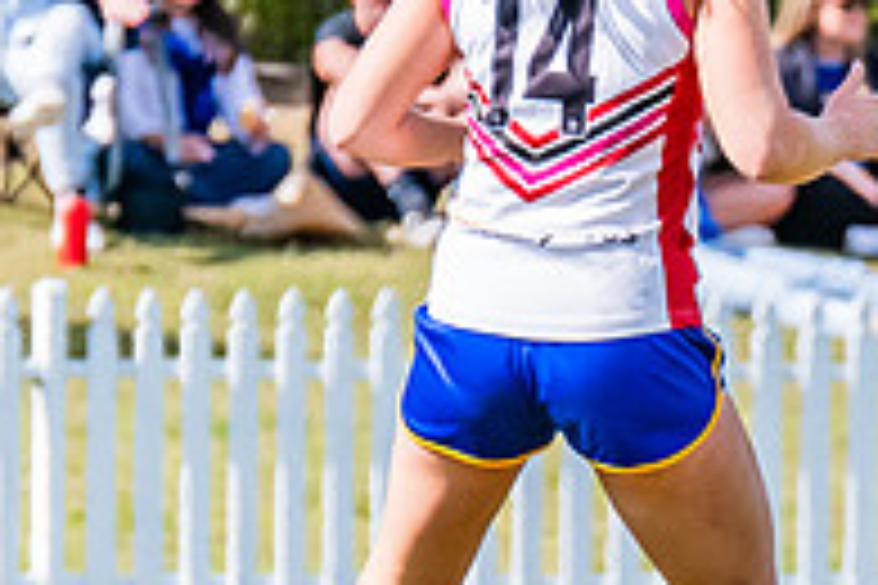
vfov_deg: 0.7
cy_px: 551
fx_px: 48554
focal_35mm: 1991
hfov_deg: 1.0
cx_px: 1221
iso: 800
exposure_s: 1/1250
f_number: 10
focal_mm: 360
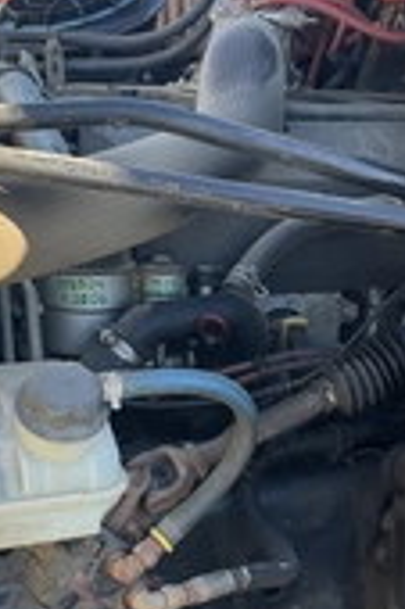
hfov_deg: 19.1
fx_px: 1200
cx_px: 222
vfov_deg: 28.4
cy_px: 369
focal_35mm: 71
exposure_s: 1/122
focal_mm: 3
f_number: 1.8
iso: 20
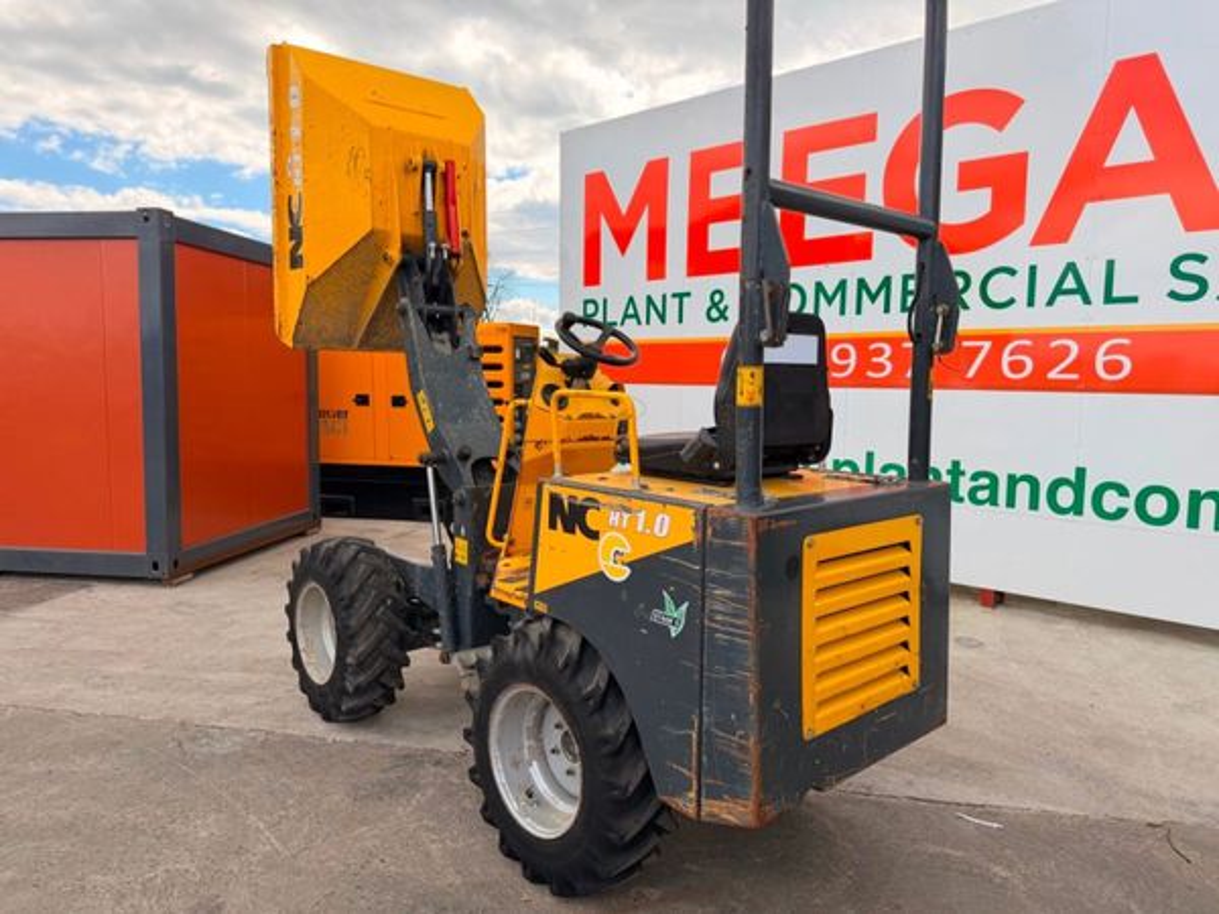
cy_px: 457
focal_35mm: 24
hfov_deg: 71.6
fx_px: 845
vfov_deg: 56.8
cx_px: 610
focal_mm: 6.76
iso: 100
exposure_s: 1/2110
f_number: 1.78
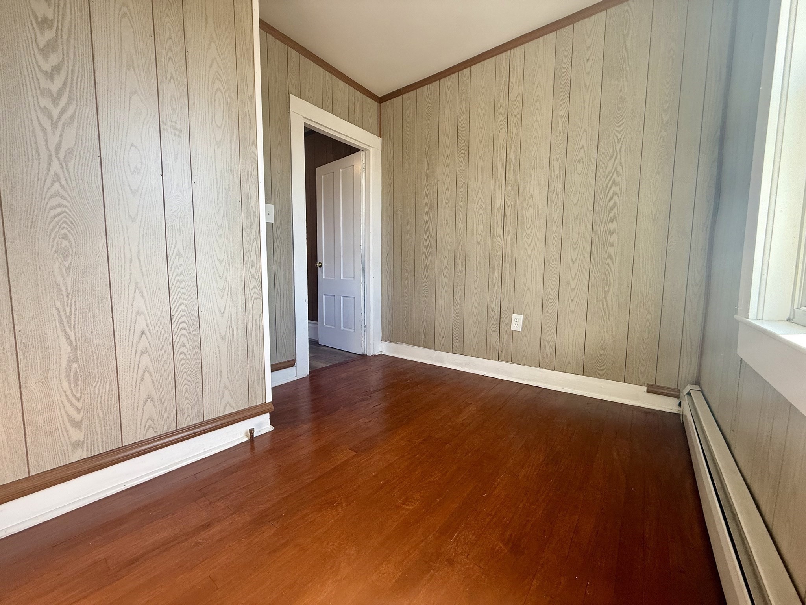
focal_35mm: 14
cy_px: 302
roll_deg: -1.0
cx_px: 403
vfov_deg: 85.7
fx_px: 326
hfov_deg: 102.1
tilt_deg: -5.7
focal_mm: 2.22
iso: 100
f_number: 2.2
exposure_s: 1/99
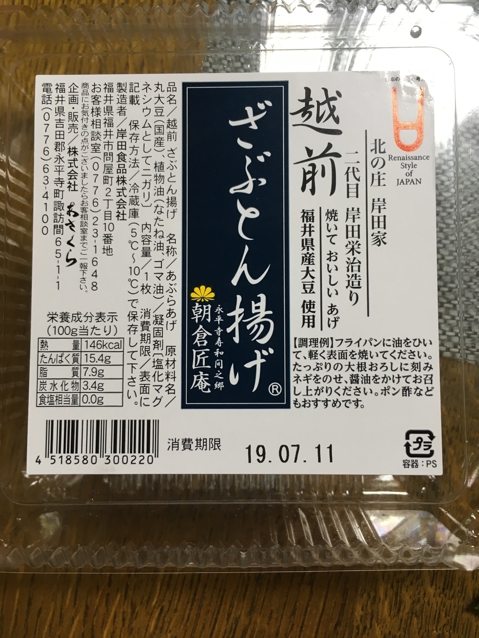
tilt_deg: -87.2
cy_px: 319
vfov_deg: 61.7
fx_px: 535
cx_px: 240
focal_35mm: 29
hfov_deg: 48.2
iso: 64
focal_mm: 4.15
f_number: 2.2
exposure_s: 1/30
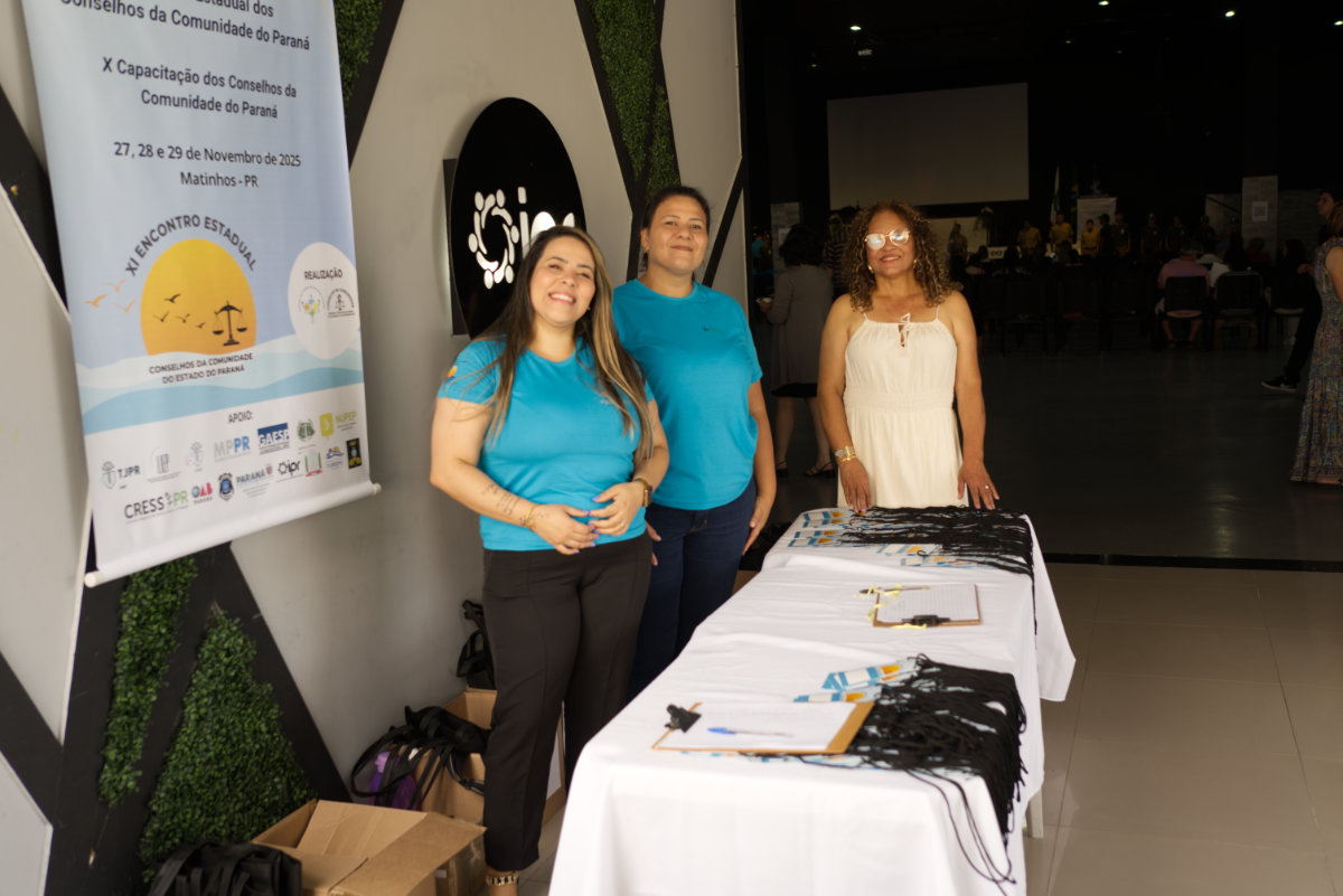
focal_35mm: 35
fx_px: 1306
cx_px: 672
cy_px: 448
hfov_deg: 54.4
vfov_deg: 37.9
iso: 200
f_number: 3.2
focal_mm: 35
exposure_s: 1/100
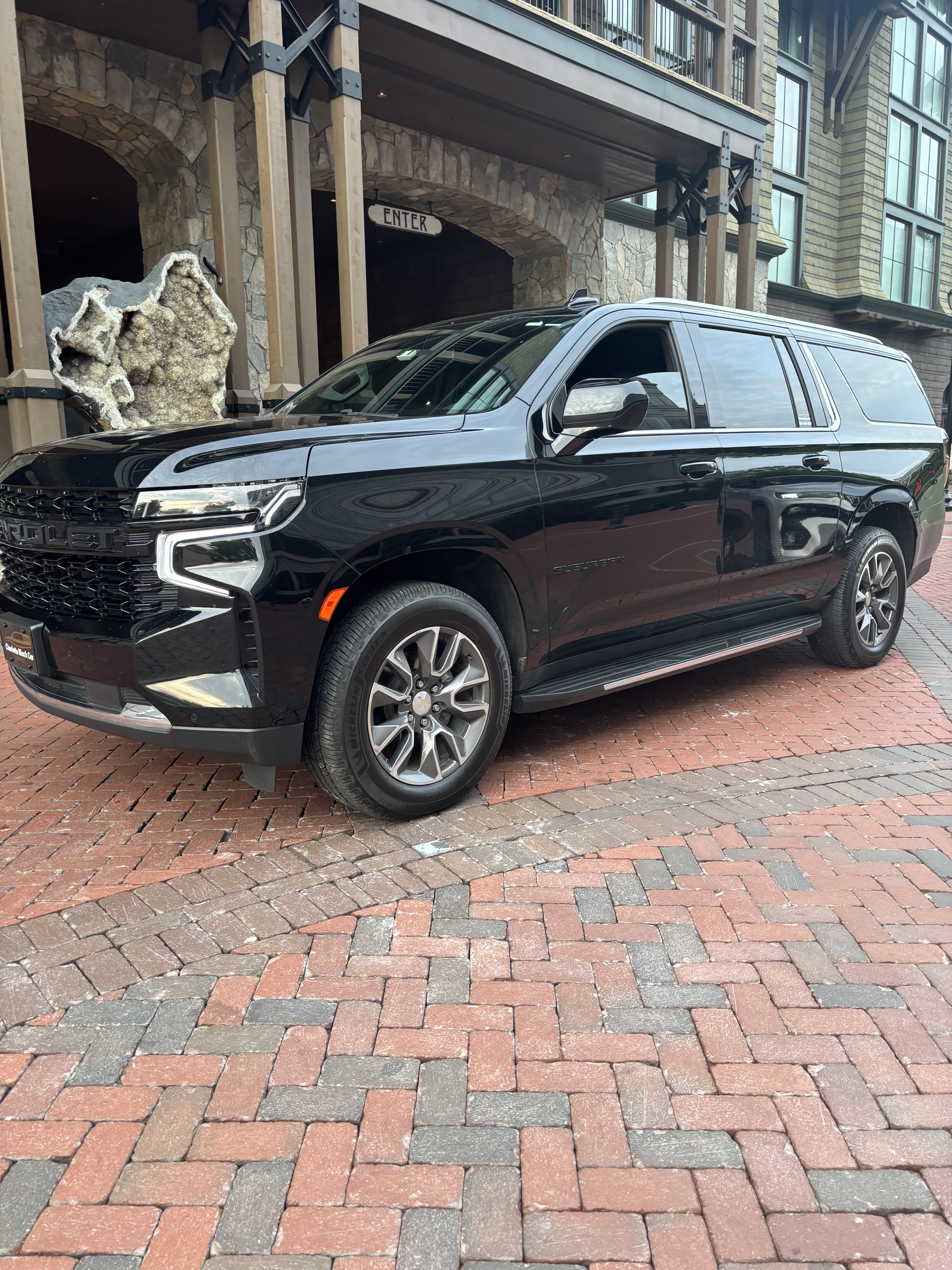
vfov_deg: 67.3
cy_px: 635
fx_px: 953
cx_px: 476
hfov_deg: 53.1
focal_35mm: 26
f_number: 1.6
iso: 64
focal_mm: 5.96
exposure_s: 1/121
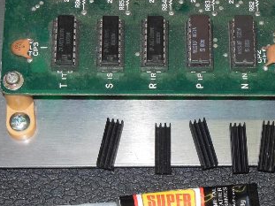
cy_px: 94
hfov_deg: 26.9
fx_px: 572
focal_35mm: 72
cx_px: 175
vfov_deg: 20.4
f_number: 4
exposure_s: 1/60
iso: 125
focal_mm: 8.9
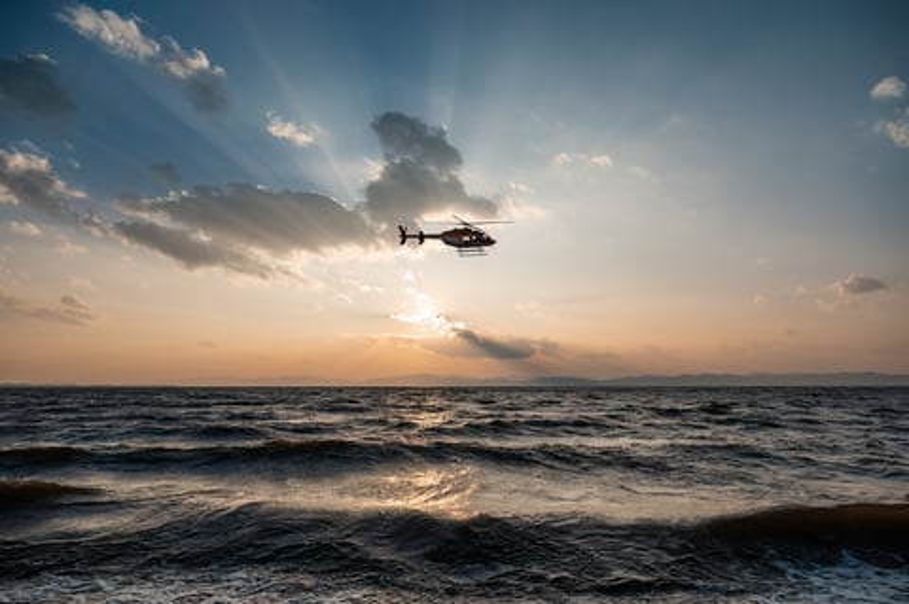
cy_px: 302
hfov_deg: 73.8
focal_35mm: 24
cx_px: 454
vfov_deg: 53.0
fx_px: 605
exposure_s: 1/1250
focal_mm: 24
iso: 100
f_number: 6.3
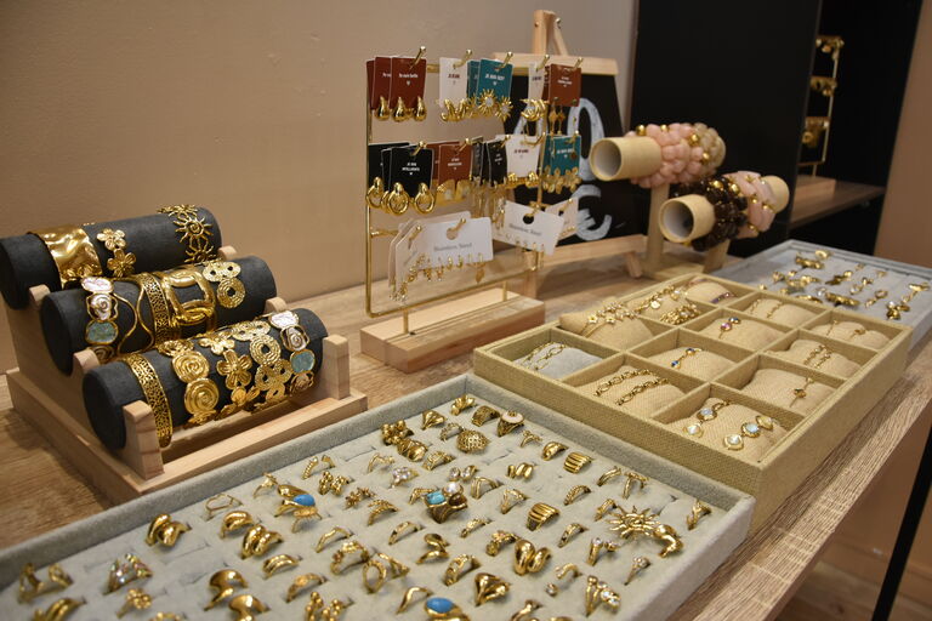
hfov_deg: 67.4
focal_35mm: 27
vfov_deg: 47.9
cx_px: 466
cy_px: 310
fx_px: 699
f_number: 4.5
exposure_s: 1/80
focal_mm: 18
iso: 800
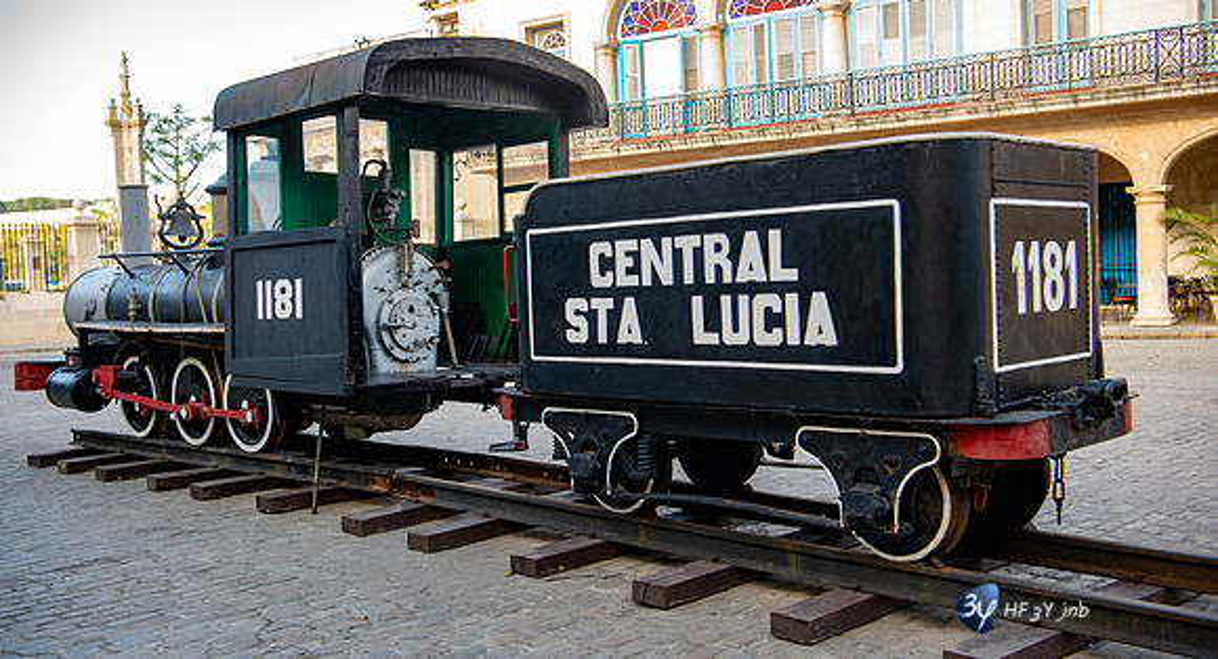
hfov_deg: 52.9
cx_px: 588
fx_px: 1225
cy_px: 307
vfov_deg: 30.1
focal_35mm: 38
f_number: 4.5
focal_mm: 35
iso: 100
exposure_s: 1/80
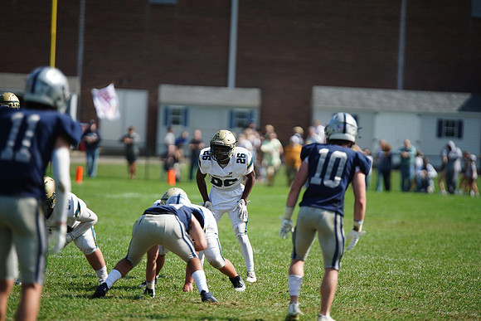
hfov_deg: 6.9
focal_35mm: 300
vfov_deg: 4.6
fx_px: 4009
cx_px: 240
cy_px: 160
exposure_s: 1/4000
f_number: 2.8
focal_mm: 300
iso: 400
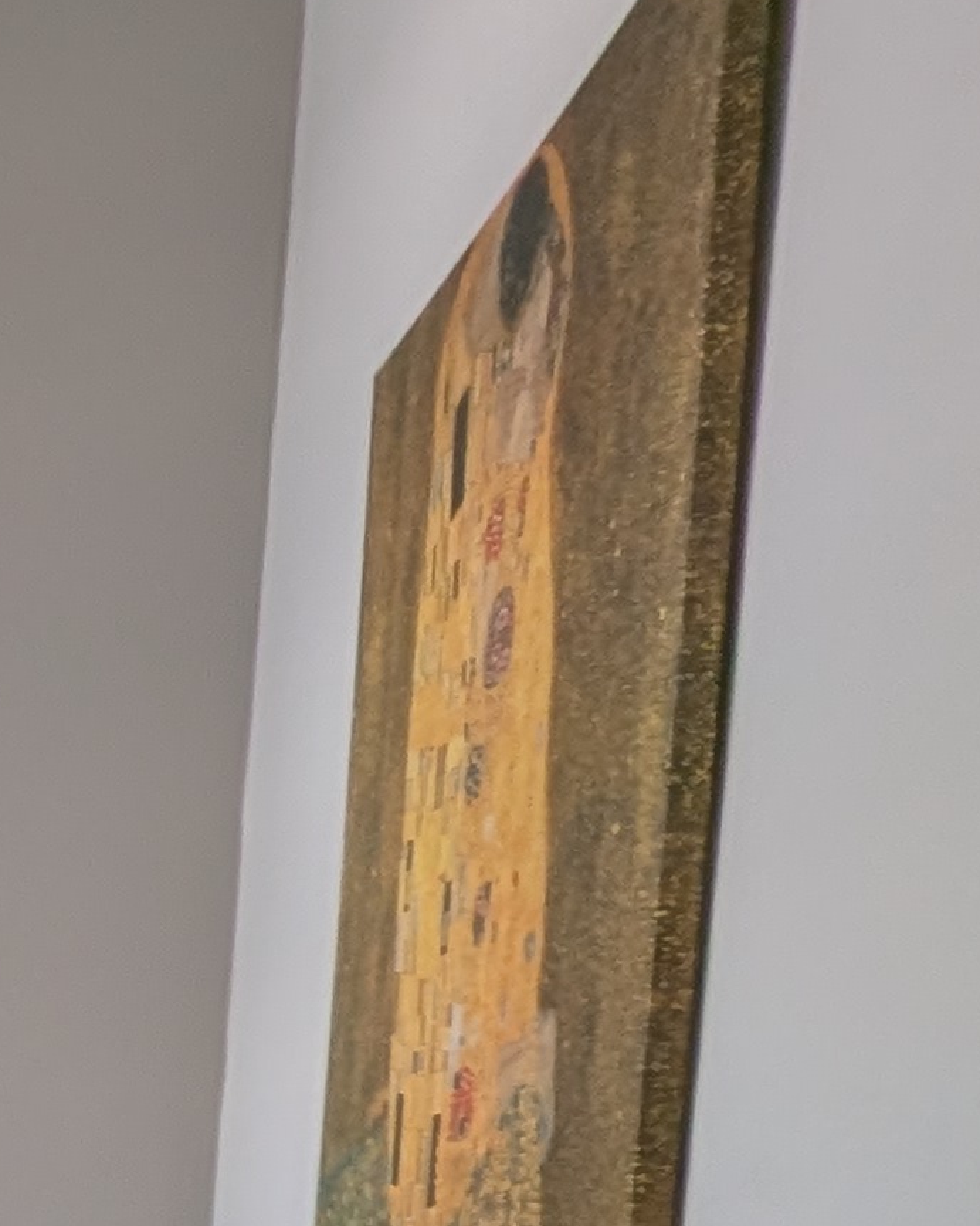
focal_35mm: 60
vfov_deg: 27.2
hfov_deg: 12.7
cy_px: 1524
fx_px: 2176
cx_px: -1735
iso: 52
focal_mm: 1.95
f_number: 2.2
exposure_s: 1/223
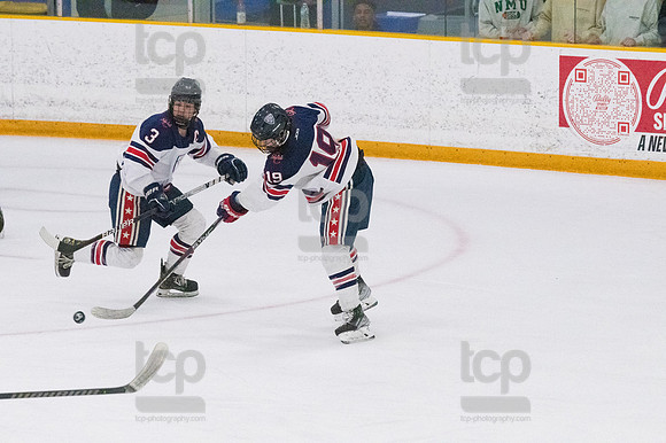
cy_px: 222
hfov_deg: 7.2
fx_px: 5269
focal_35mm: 285
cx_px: 333
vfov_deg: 4.8
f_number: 5
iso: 8000
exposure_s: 1/1600
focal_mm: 190
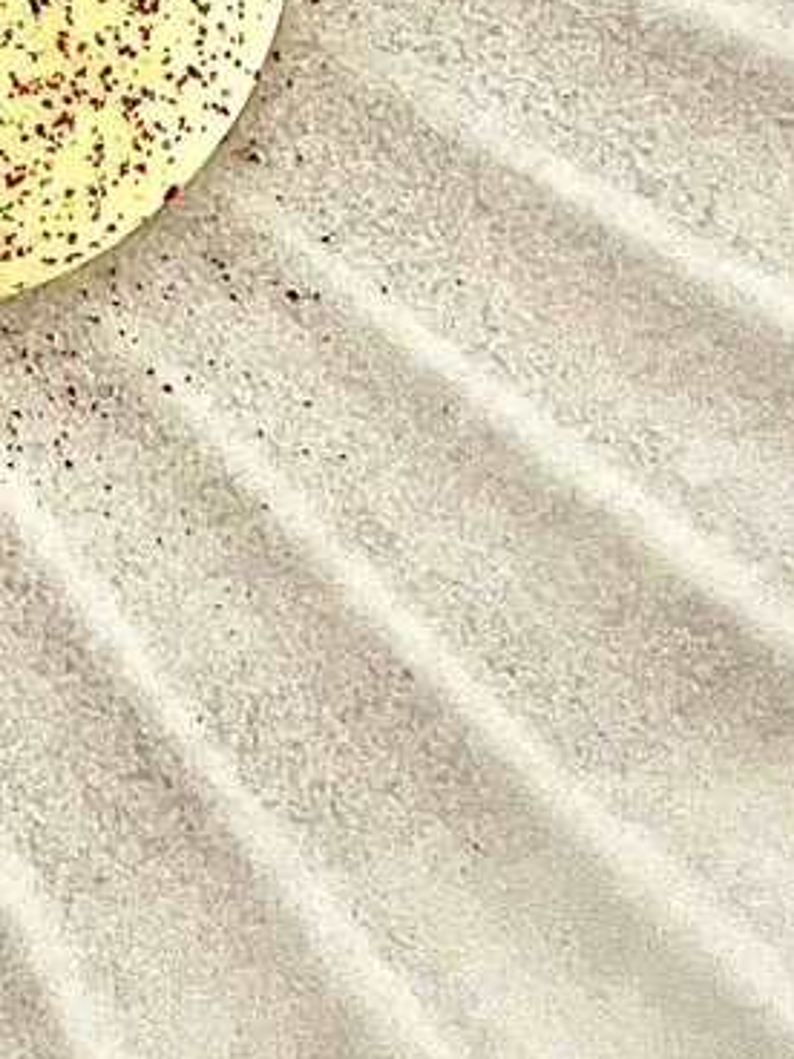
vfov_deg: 15.6
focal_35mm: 113
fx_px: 3456
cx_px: -852
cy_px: -663
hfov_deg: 11.6
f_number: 1.6
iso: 80
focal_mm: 5.1
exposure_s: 1/50
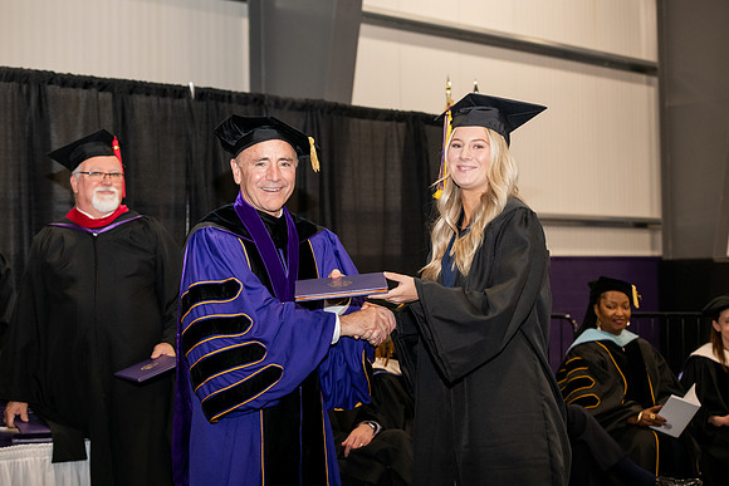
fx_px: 1418
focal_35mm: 70
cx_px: 364
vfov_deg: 19.5
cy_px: 243
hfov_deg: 28.8
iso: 2000
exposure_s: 1/200
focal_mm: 70
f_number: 5
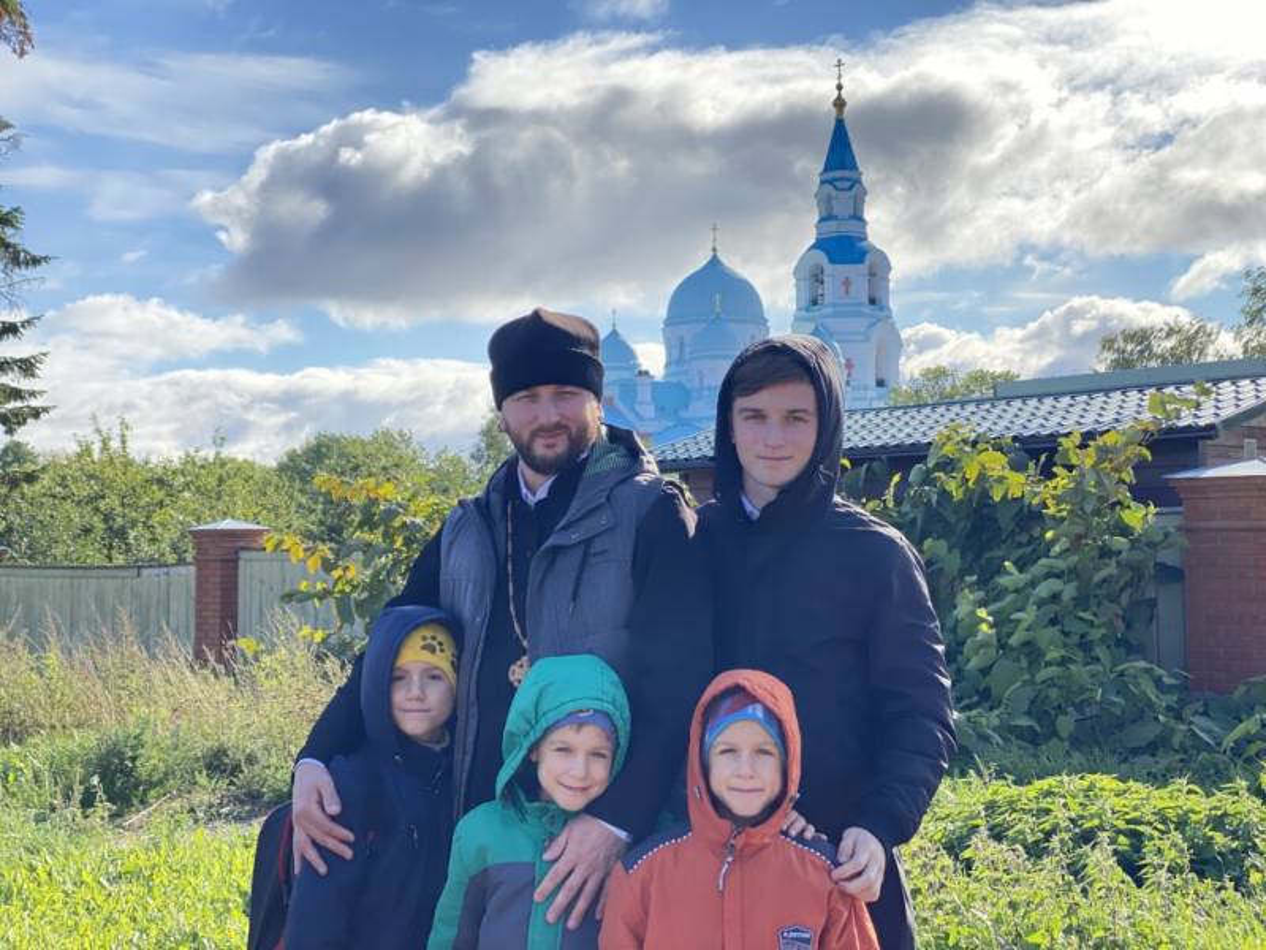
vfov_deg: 28.0
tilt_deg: +3.1
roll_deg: +0.1
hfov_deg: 36.8
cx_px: 633
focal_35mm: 52
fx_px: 1902
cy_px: 475
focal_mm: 6
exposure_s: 1/1089
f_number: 2
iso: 20
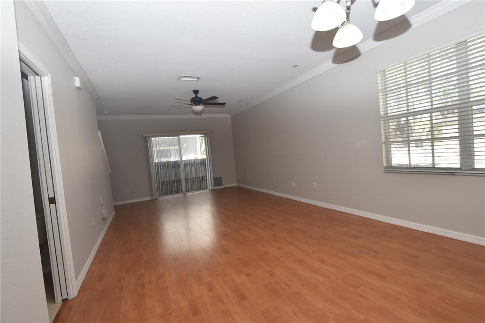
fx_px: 222
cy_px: 162
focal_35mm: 16
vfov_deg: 72.0
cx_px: 242
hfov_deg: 95.0
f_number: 5.6
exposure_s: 1/125
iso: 640
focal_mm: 11
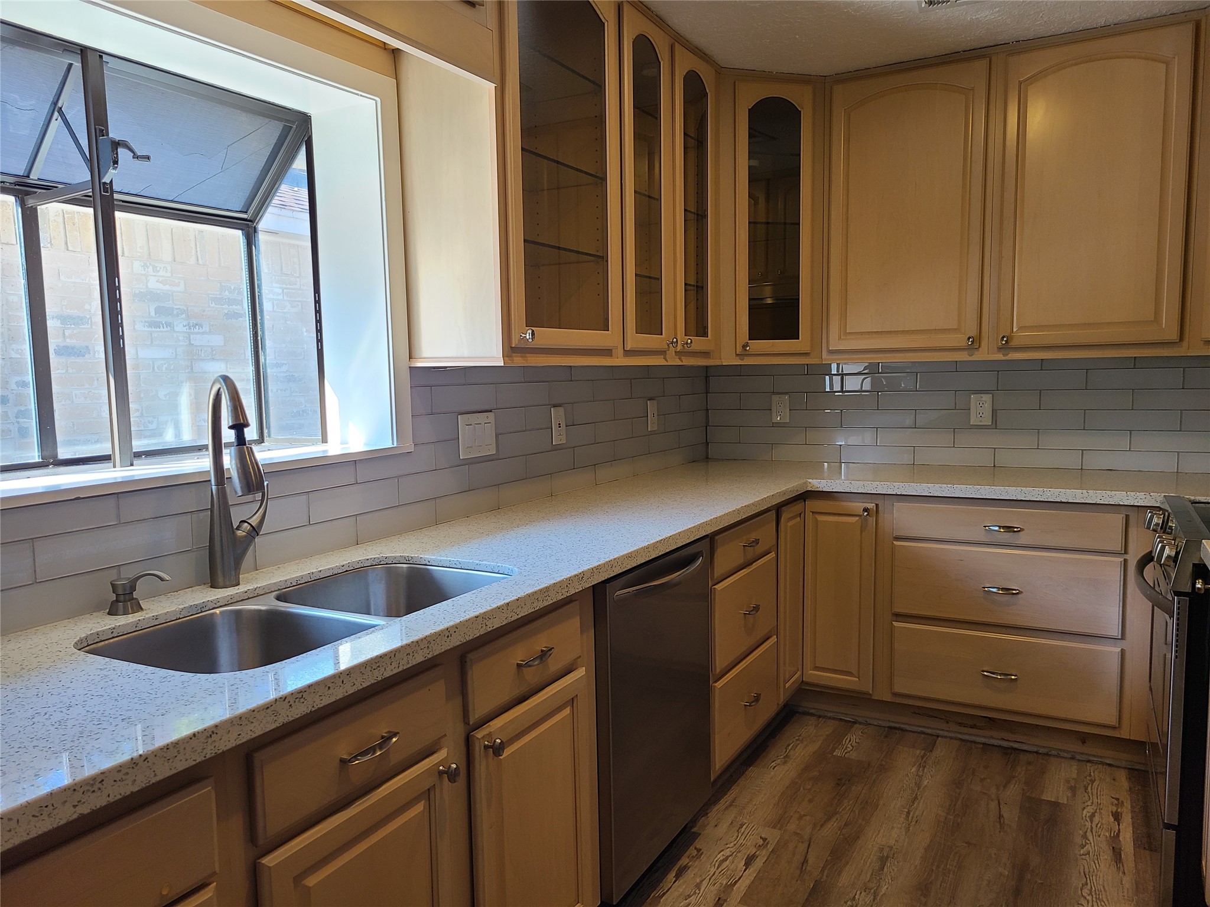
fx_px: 909
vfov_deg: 53.1
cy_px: 454
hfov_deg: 67.3
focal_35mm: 26
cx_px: 605
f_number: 1.8
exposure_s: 1/120
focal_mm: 5.4
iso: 50
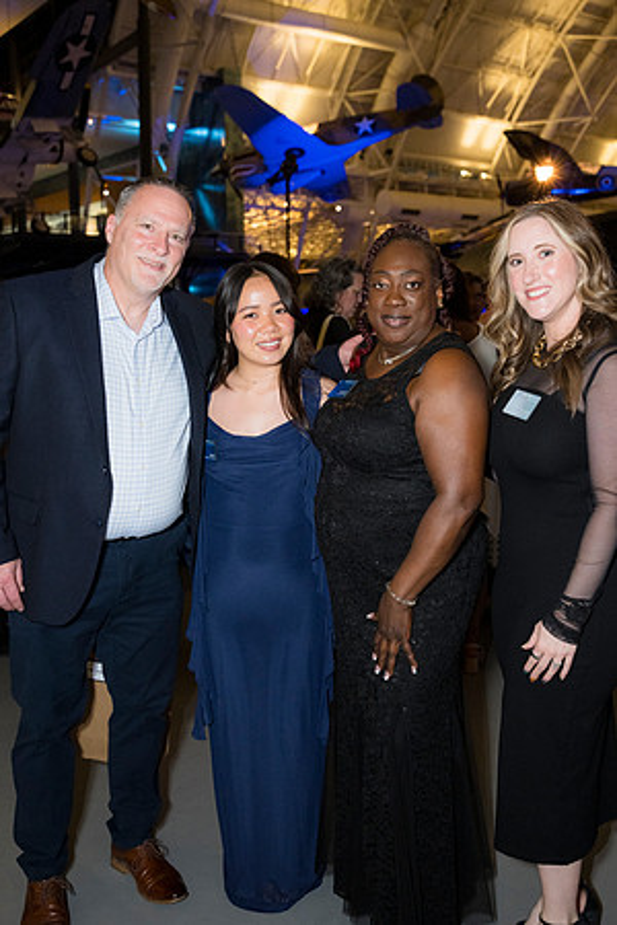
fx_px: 887
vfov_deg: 55.1
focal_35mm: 34
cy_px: 462
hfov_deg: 38.4
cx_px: 308
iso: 3200
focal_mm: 34.5
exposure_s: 1/160
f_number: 4
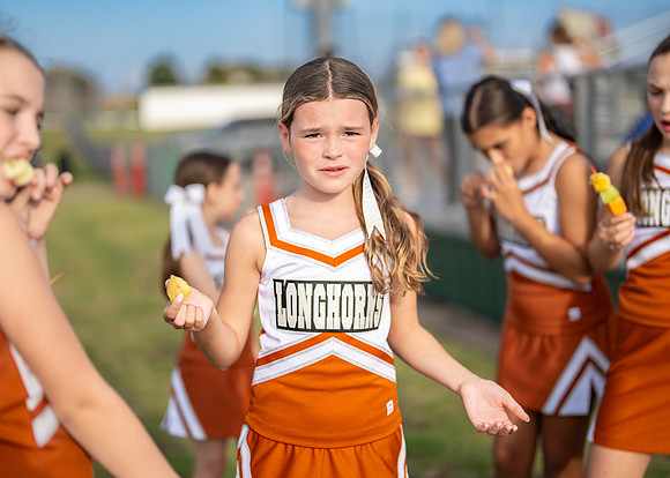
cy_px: 218
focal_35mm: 60
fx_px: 1138
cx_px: 336
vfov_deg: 23.7
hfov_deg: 32.8
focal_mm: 50
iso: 320
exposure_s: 1/12800
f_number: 1.2
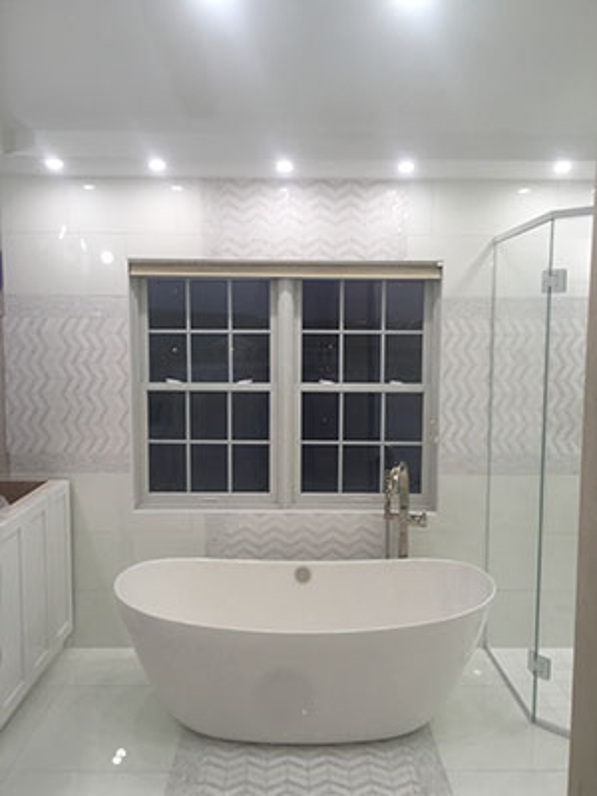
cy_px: 398
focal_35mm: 29
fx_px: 667
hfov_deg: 48.2
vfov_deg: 61.7
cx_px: 298
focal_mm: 4.15
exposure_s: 1/60
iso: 25
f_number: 2.2
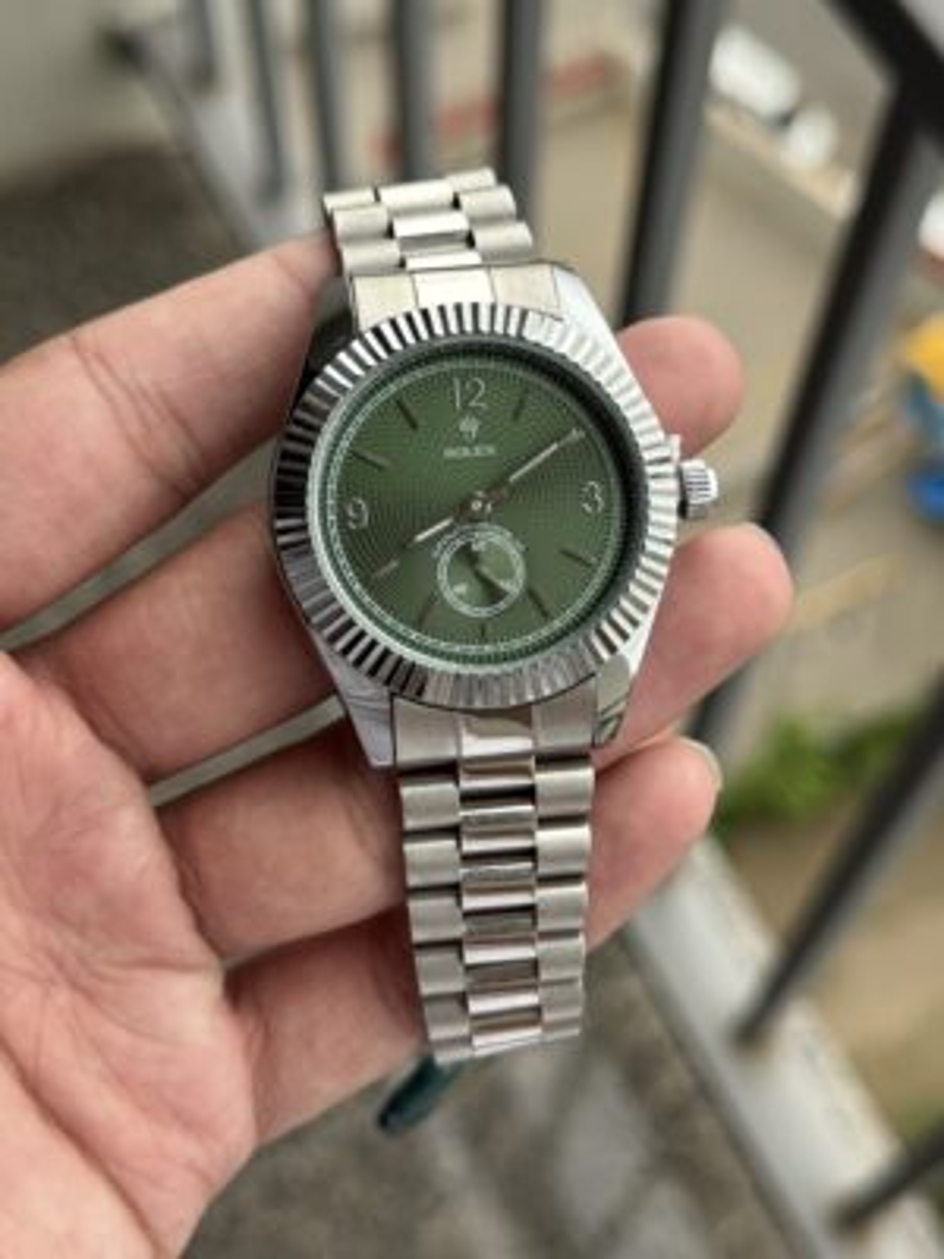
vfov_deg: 39.7
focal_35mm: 48
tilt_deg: -63.7
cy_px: 630
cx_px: 472
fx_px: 1745
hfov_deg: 30.3
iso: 64
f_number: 1.78
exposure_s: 1/715
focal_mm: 6.76
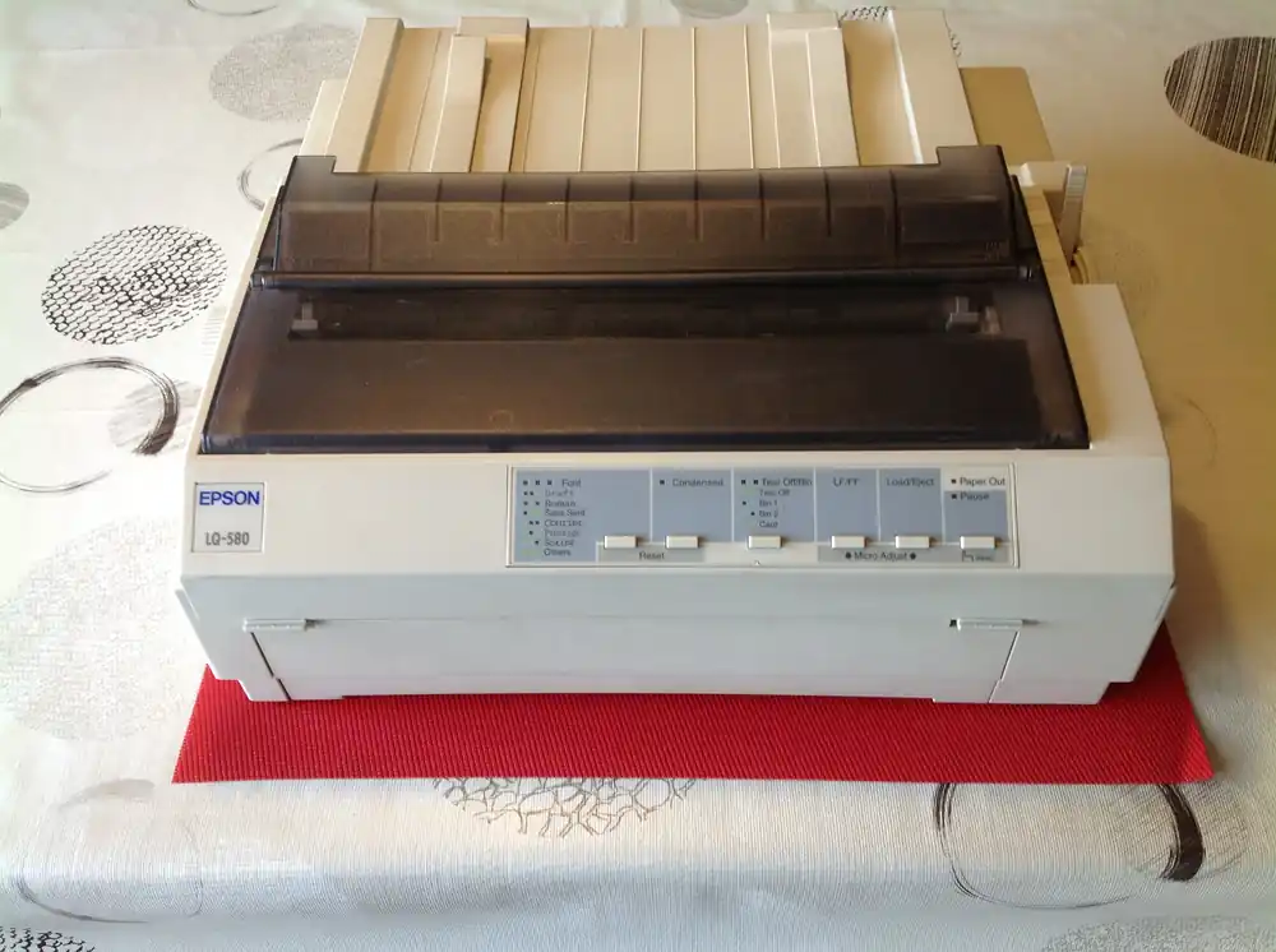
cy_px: 476
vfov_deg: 40.6
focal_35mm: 35
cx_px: 638
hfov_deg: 52.7
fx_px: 1288
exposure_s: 1/30
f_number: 2.4
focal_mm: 4.28
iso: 50
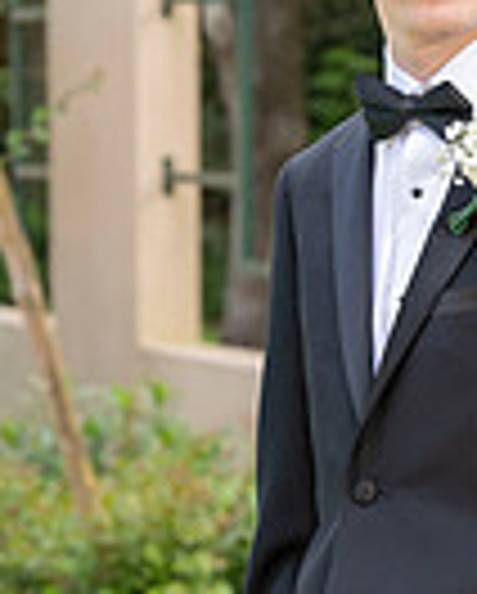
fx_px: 4331
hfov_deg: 6.3
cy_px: 382
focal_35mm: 246
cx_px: 486
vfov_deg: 7.8
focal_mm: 77
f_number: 5
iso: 500
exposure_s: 1/200
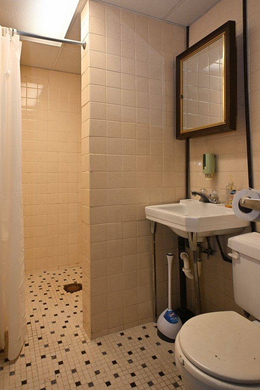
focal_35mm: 23
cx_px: 108
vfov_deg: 75.6
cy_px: 165
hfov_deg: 54.8
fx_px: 249
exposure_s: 1/60
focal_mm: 12
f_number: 4.5
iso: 200
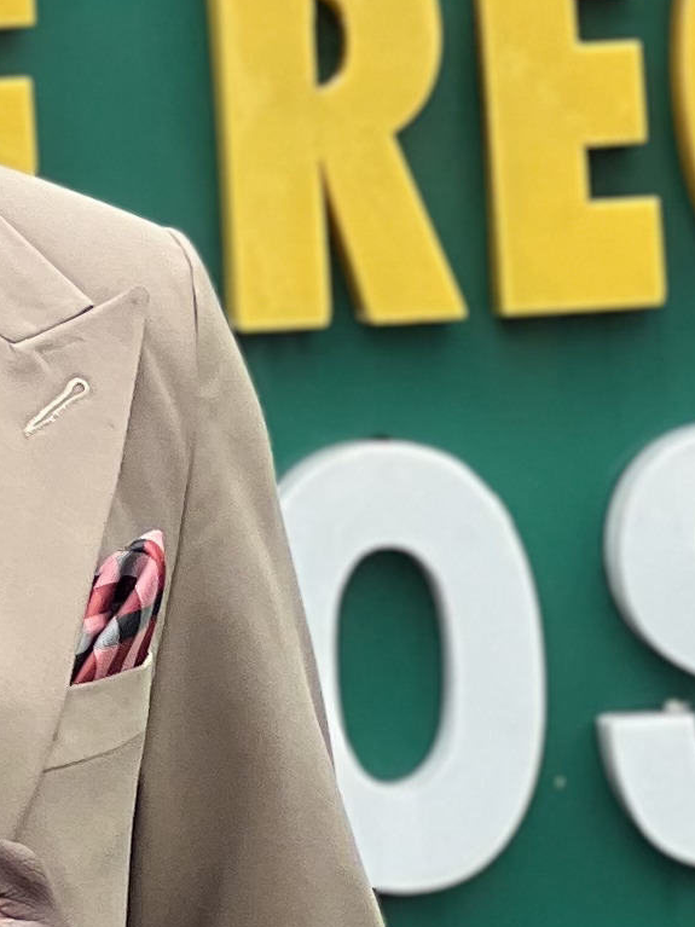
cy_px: -440
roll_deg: +2.1
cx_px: -506
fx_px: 10845
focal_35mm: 405
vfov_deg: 4.9
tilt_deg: +2.6
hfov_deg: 3.6
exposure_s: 1/124
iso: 20
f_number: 2.8
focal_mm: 9
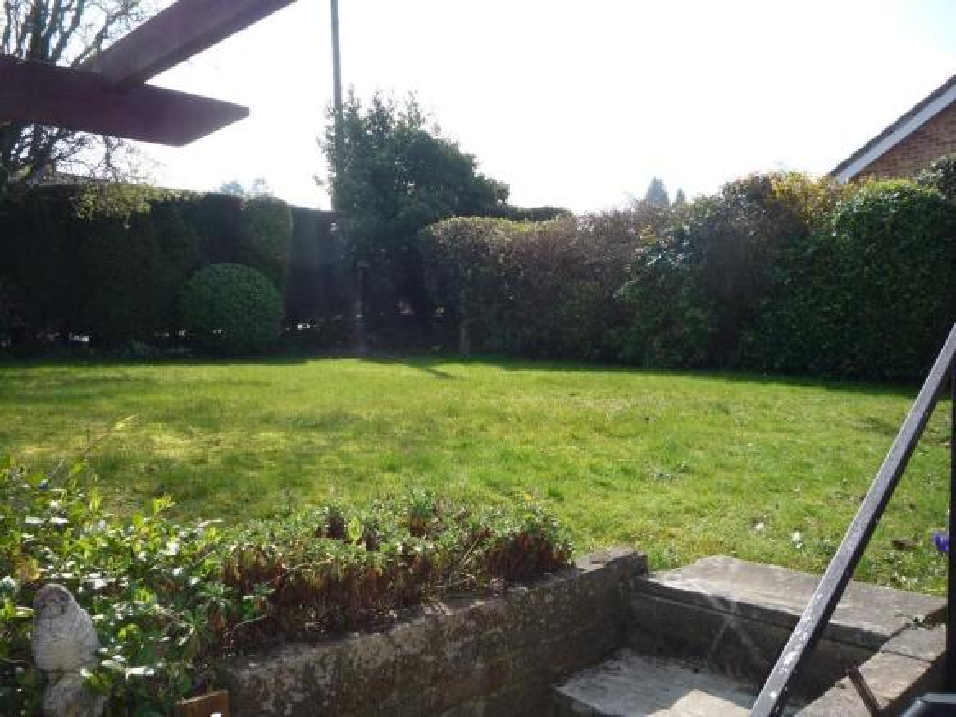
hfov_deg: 60.0
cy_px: 358
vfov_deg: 46.8
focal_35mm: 30
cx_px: 478
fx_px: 828
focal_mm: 5.2
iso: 100
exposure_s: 1/400
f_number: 4
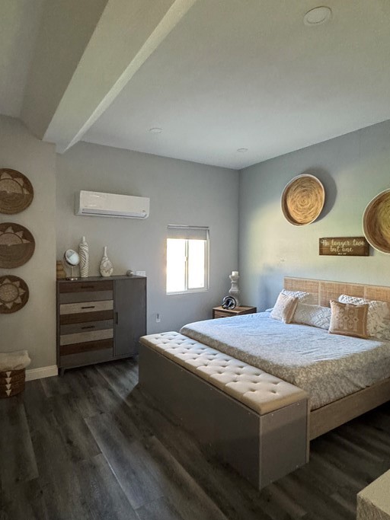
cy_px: 256
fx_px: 316
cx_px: 182
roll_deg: -0.5
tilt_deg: -0.8
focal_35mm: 21
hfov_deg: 63.4
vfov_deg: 79.0
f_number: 2.2
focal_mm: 2.22
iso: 640
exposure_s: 1/60
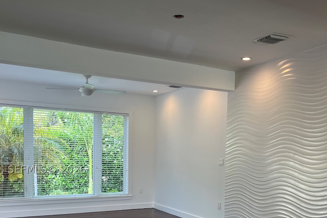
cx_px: 176
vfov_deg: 33.4
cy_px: 169
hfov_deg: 49.5
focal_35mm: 39
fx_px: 354
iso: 40
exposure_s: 1/120
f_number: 1.6
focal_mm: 5.1
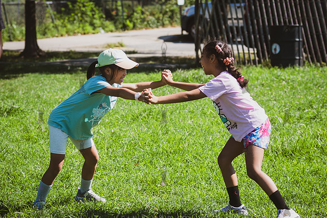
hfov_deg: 15.3
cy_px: 99
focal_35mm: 134
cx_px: 158
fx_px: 1217
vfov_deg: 10.2
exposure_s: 1/1250
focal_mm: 92
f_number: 4
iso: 200
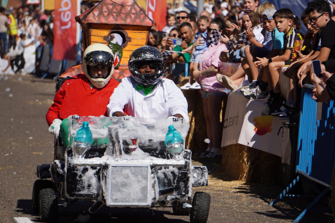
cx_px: 168
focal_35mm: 315
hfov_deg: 6.5
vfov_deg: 4.4
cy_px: 112
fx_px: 2931
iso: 100
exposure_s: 1/800
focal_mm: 210
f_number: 6.3
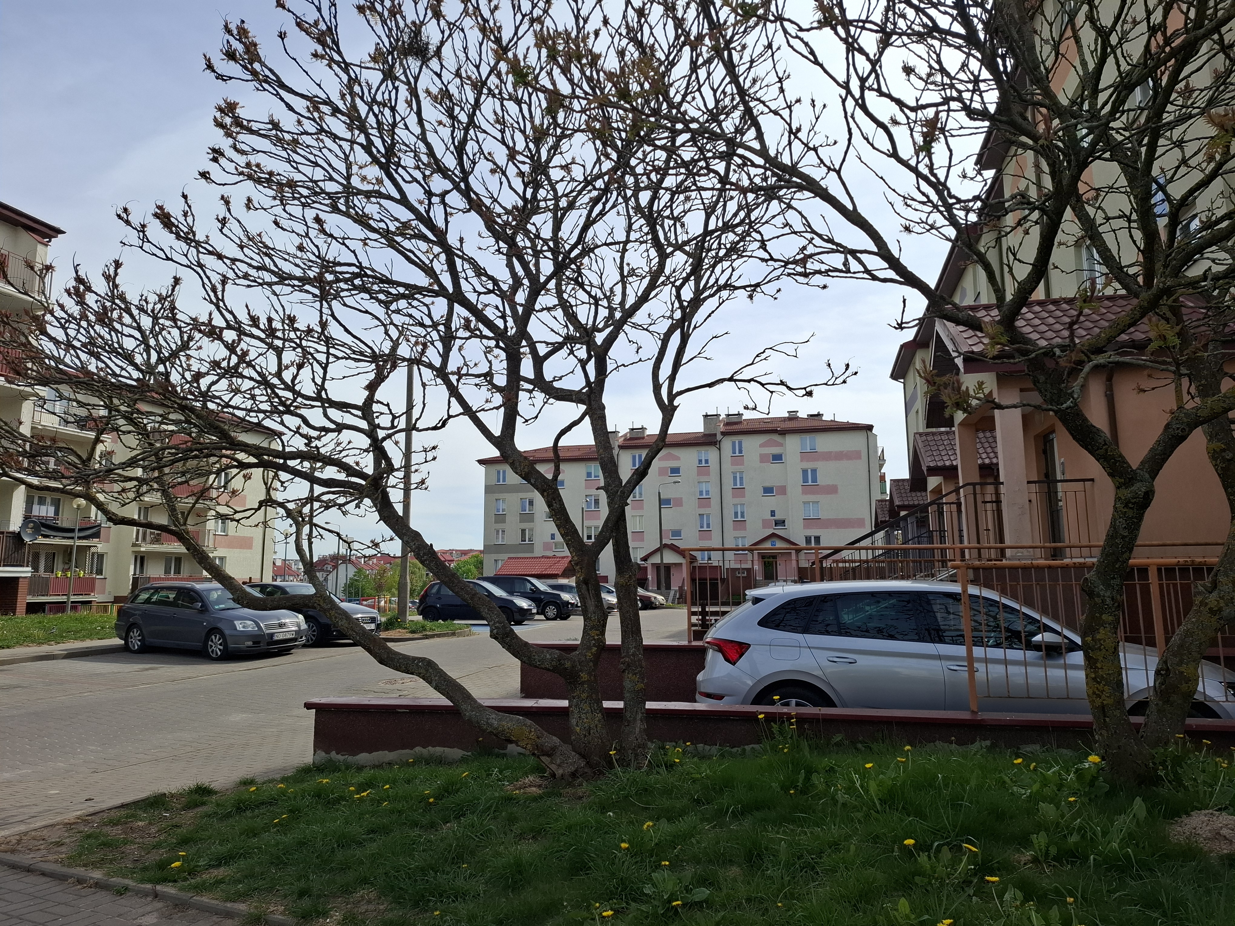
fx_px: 821
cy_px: 463
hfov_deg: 73.9
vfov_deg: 58.9
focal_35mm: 23
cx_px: 618
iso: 50
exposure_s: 1/2577
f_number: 1.8
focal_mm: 5.54
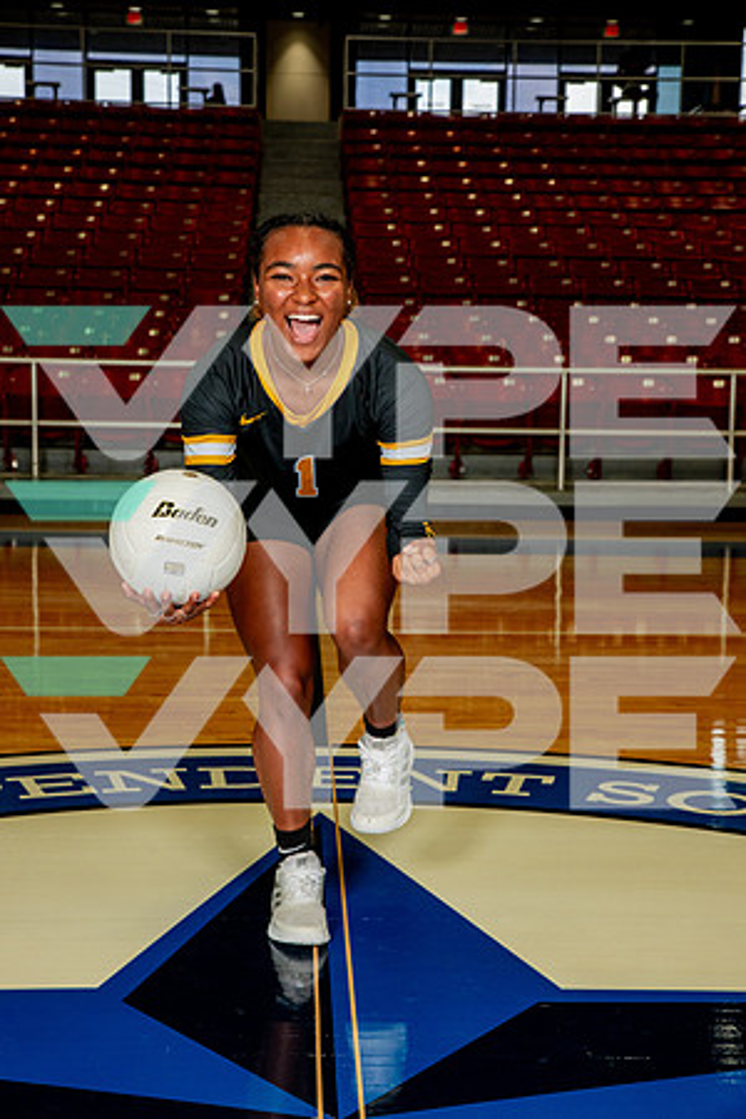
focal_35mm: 60
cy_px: 560
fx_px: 1865
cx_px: 373
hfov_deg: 22.6
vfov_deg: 33.4
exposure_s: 1/200
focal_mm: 60
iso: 800
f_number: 7.1
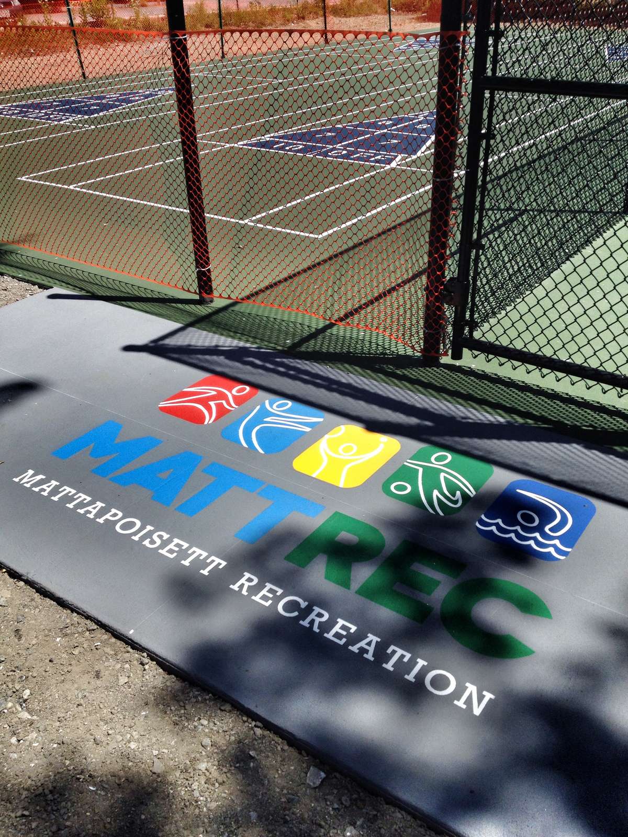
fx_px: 847
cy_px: 418
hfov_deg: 40.7
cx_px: 314
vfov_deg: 52.6
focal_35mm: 35
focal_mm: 4.28
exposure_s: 1/2513
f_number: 2.4
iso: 50
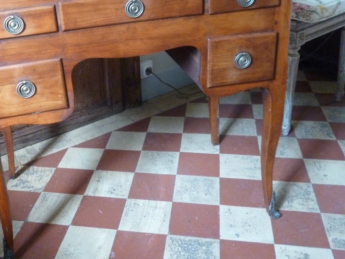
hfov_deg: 44.2
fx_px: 419
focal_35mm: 42
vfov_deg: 33.9
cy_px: 77
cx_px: 119
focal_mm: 5
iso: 500
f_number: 3.1
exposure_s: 1/8
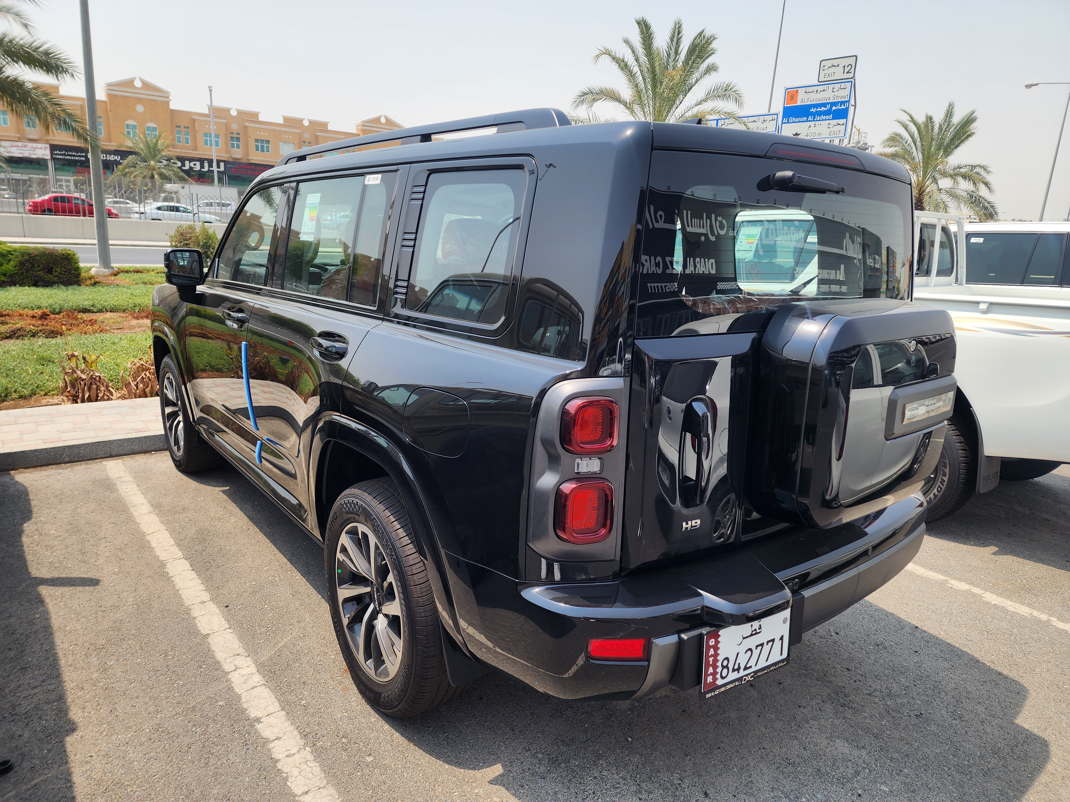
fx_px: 711
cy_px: 401
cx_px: 535
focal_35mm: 23
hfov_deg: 73.9
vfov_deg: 58.9
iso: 12
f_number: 1.8
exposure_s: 1/871
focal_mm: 6.4
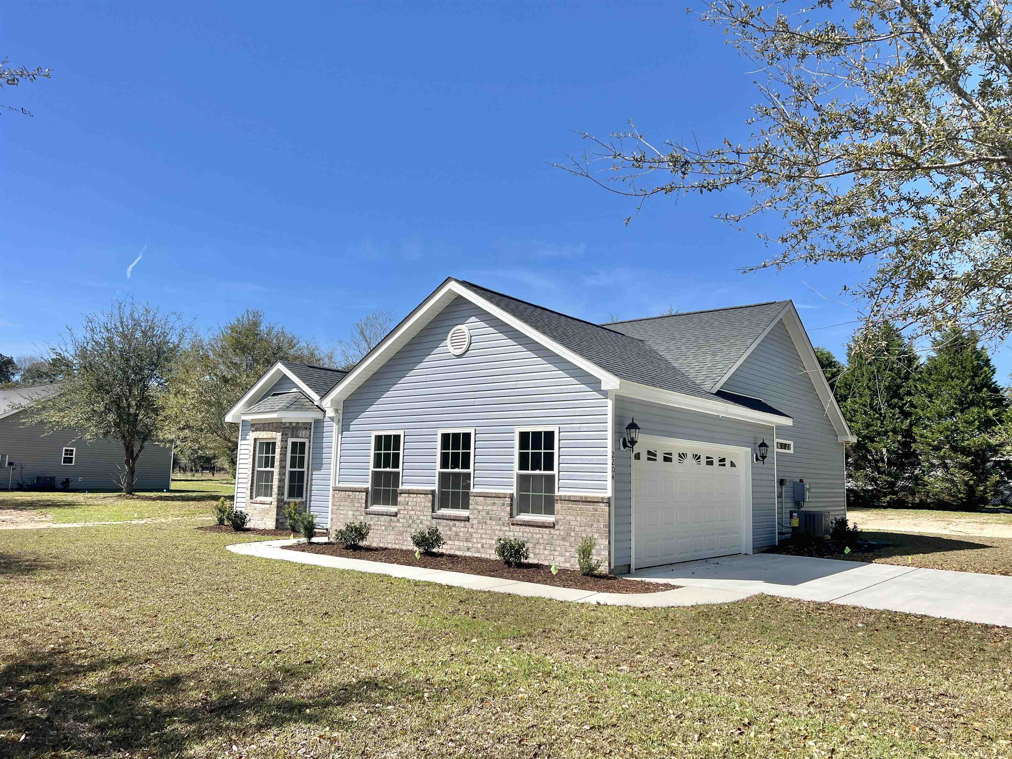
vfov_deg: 53.1
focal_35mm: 26
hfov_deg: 67.3
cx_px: 506
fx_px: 760
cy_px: 380
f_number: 1.5
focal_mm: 5.7
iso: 50
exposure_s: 1/4444
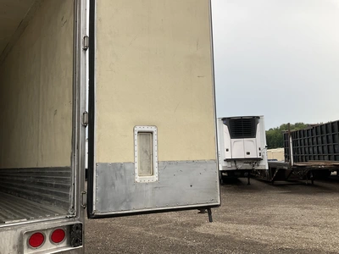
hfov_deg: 61.7
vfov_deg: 48.2
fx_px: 284
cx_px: 170
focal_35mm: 29
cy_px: 127
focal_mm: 3
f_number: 1.8
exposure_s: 1/367
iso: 25
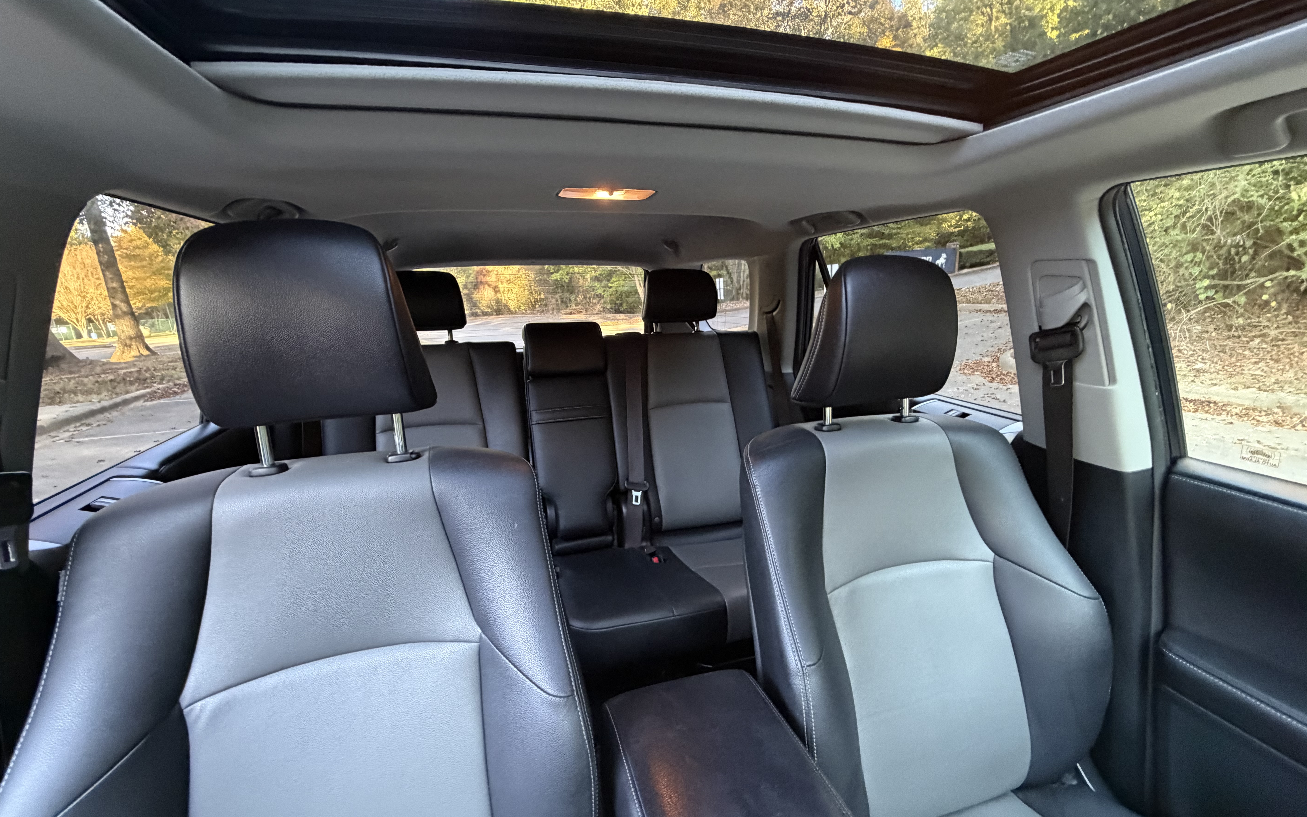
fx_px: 534
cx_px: 648
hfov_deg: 101.5
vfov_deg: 74.7
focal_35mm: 15
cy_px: 432
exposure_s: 1/60
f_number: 2.2
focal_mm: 2.22
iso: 640
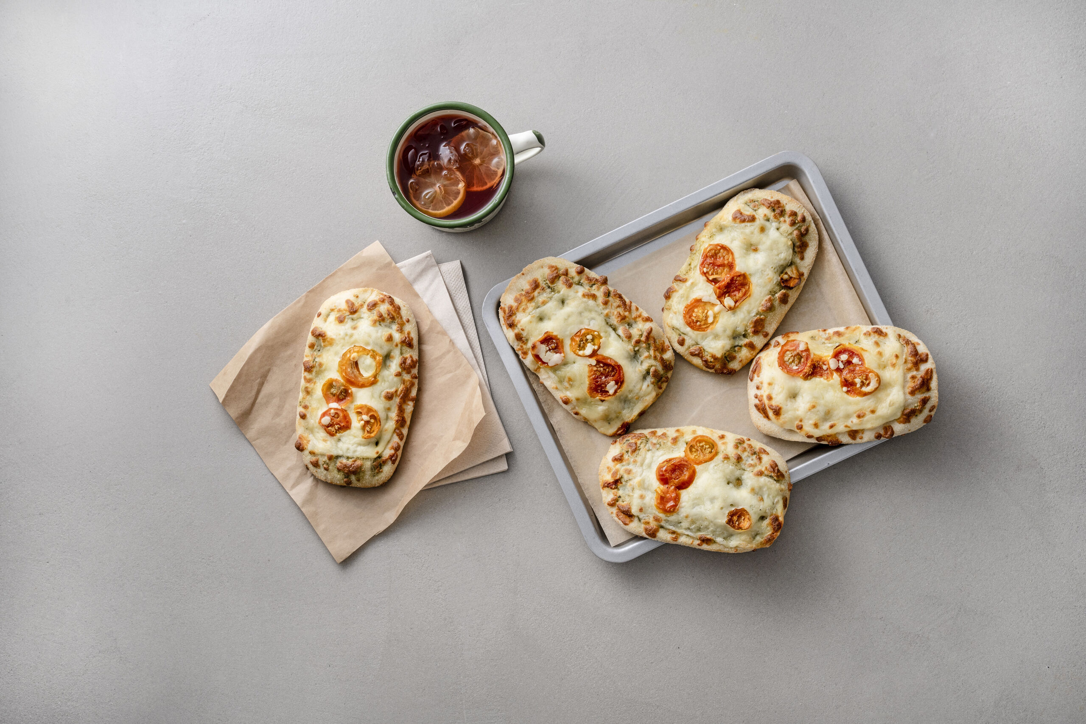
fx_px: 1961
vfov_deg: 20.9
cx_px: 543
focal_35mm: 65
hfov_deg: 31.0
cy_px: 362
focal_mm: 65
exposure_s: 1/125
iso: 160
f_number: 13
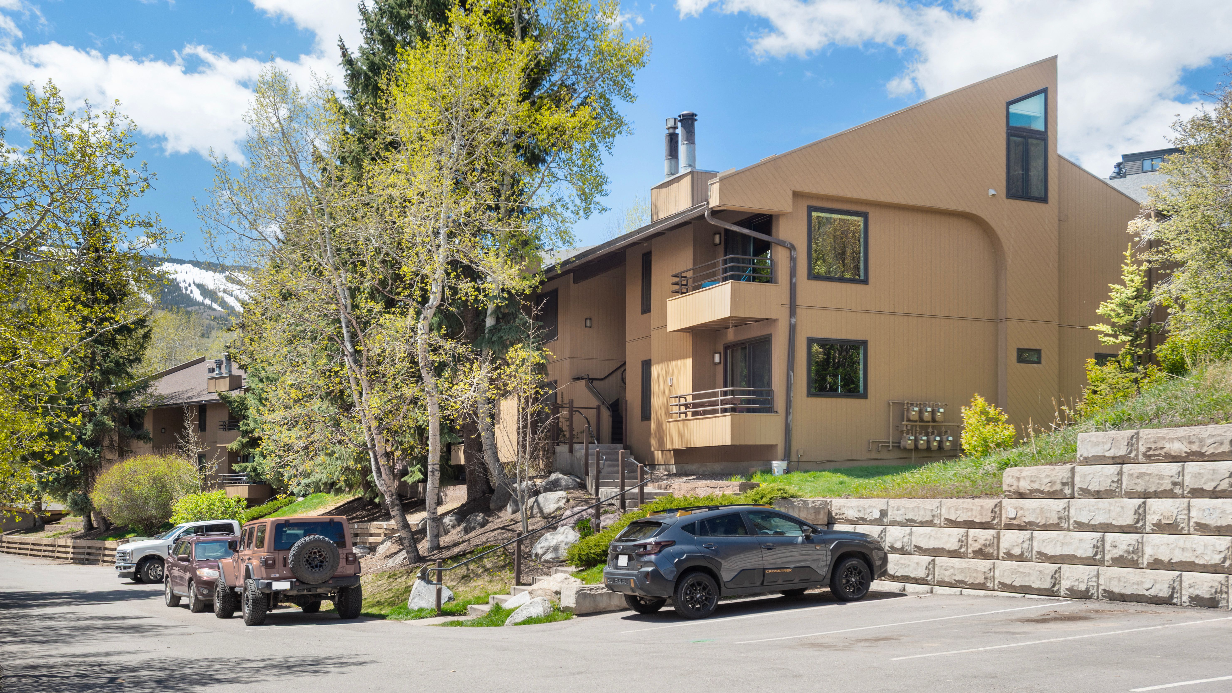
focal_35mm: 34
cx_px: 612
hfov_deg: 58.0
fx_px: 1111
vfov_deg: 34.6
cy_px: 327
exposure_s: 1/50
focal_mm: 32
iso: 100
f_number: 7.1
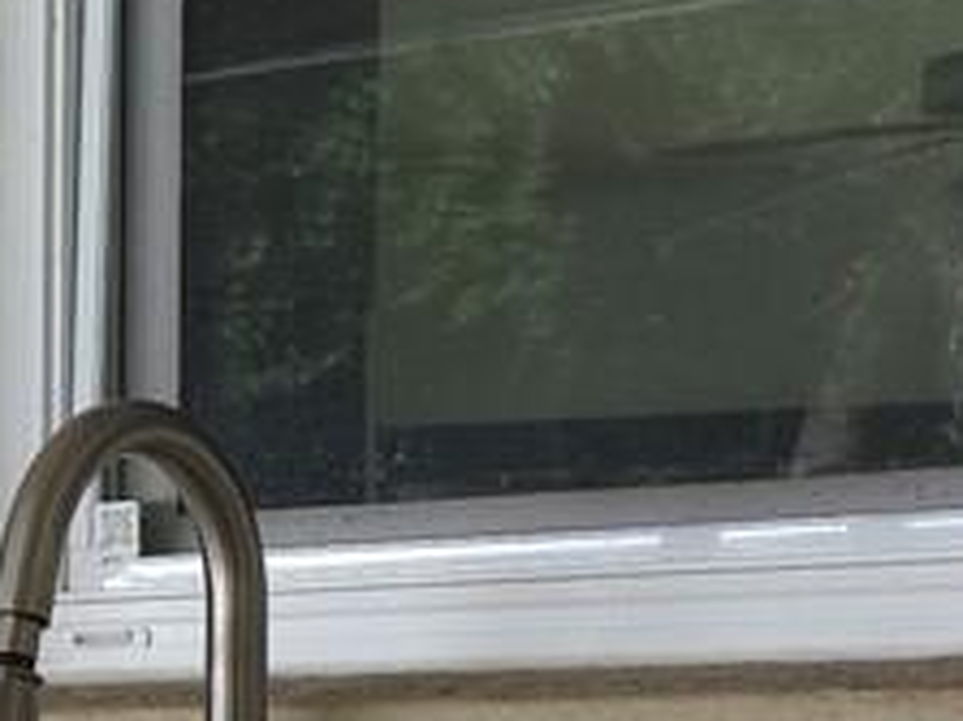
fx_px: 4588
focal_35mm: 165
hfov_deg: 10.2
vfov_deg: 8.9
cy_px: 764
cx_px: -1468
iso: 25
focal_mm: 6.3
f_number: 1.7
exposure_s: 1/60
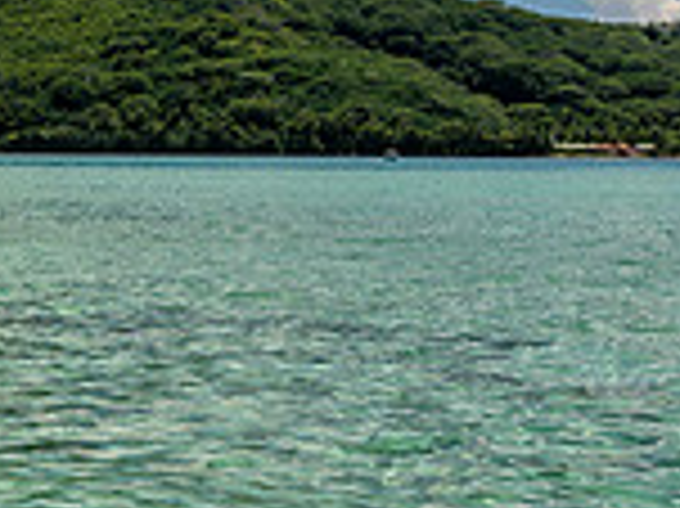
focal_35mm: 116
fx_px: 2277
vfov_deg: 12.6
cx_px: -306
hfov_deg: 15.8
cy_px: -15
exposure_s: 1/200
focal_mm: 31
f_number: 8
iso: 160
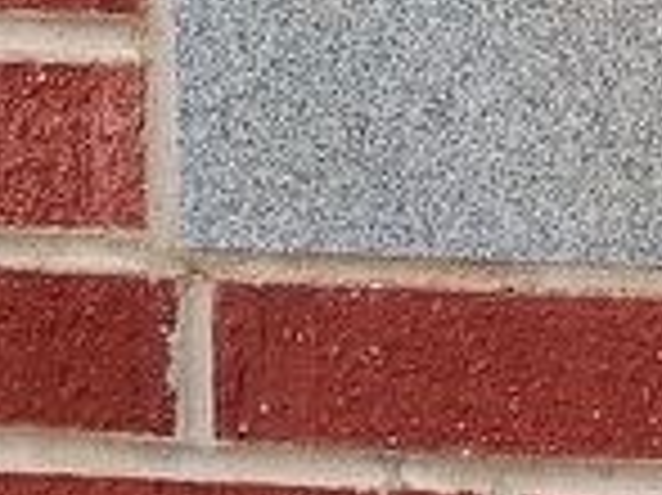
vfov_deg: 8.8
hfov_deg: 11.4
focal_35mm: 158
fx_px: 3019
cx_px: 1265
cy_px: -495
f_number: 1.8
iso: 100
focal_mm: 4.27
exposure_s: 1/161
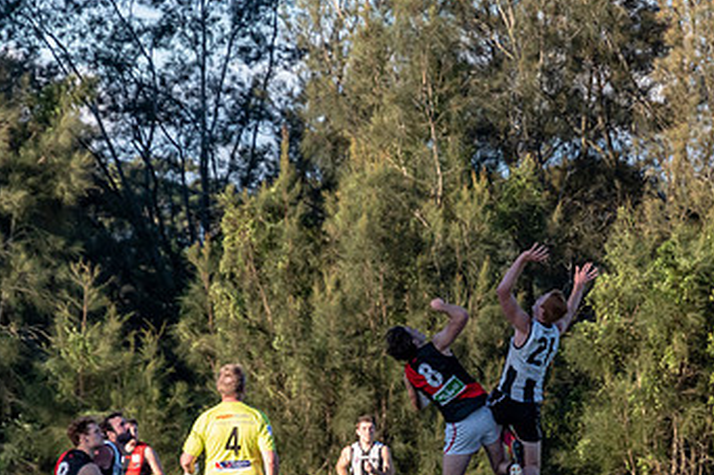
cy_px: 392
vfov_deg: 3.1
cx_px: 578
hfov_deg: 4.7
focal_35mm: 436
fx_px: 8643
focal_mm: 170
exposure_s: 1/2000
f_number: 6.3
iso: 800
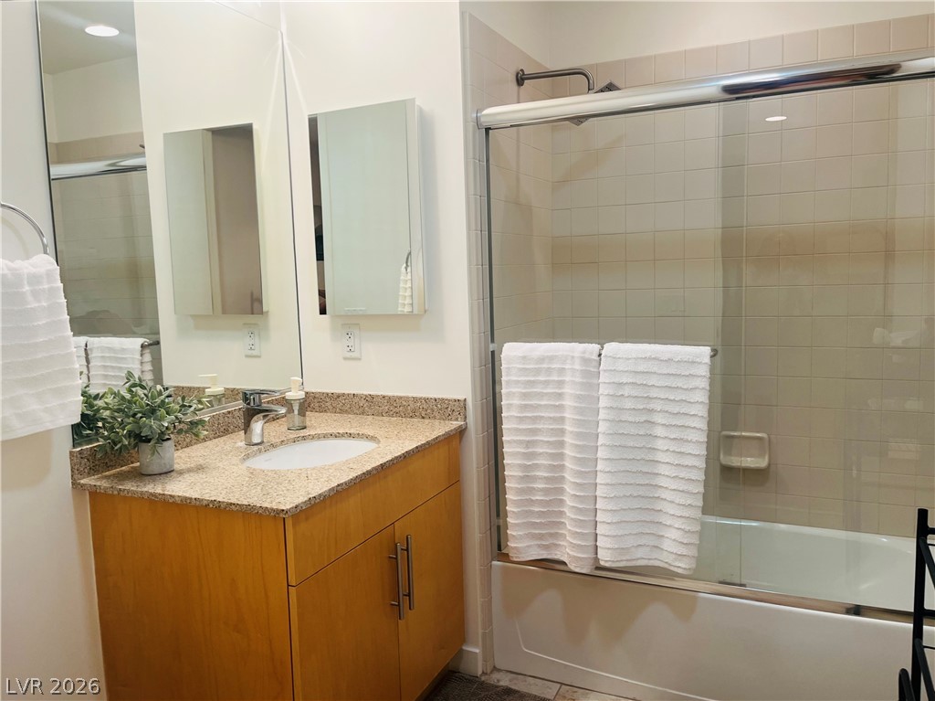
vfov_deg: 53.0
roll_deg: +1.4
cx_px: 468
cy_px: 350
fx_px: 702
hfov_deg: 67.3
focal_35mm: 26
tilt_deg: -6.0
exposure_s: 1/60
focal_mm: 5.1
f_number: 1.6
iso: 80
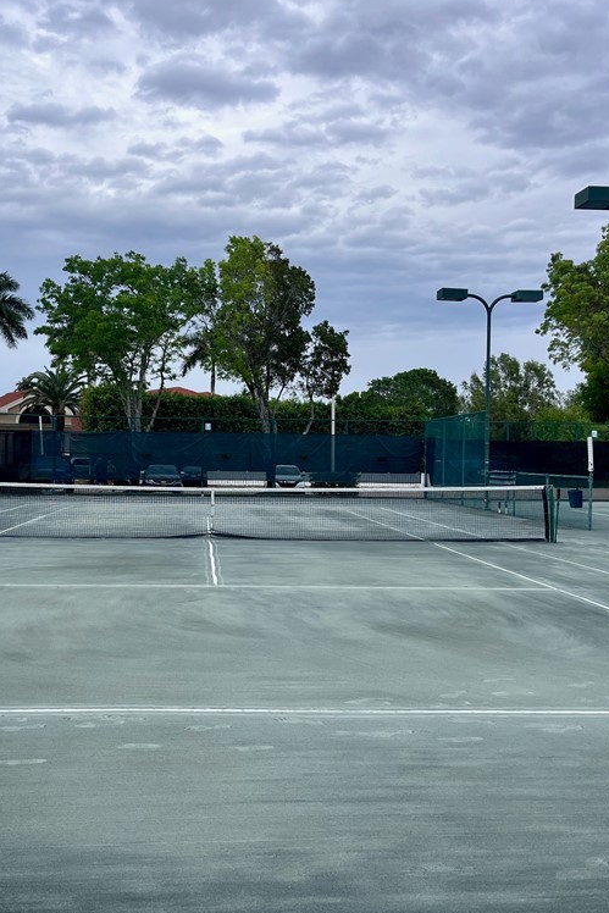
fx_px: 938
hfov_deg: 35.8
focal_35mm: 37
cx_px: 233
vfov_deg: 51.9
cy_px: 453
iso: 50
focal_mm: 5.1
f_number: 1.6
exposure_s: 1/1294
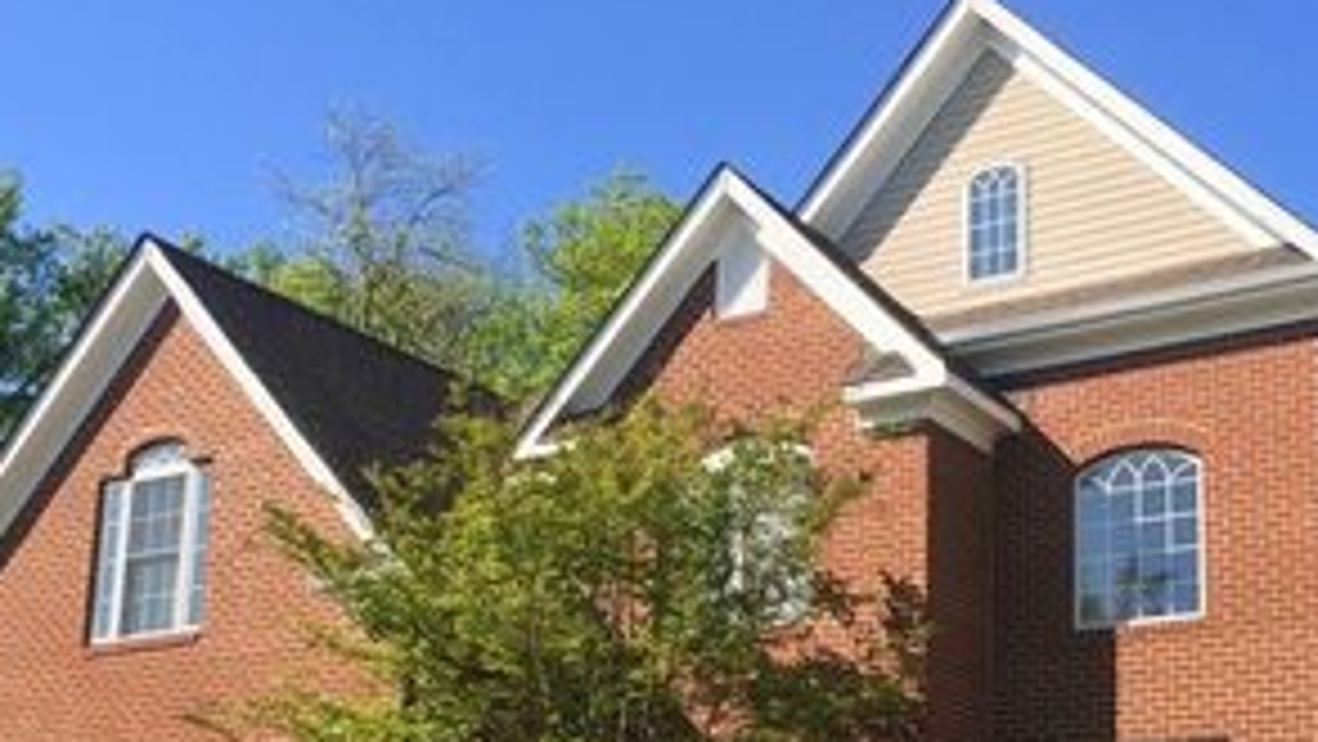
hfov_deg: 38.1
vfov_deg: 21.7
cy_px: 672
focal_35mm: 54
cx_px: 873
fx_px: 1888
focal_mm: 4.15
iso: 32
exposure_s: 1/1163
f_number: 2.2
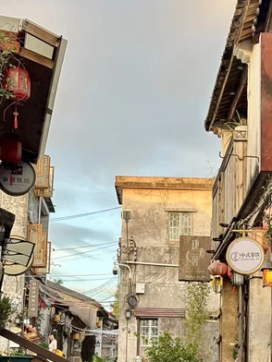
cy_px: 273
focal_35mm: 102
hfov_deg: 14.4
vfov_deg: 19.1
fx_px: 1069
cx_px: 224
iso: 40
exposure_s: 1/121
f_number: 1.6
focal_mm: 5.96
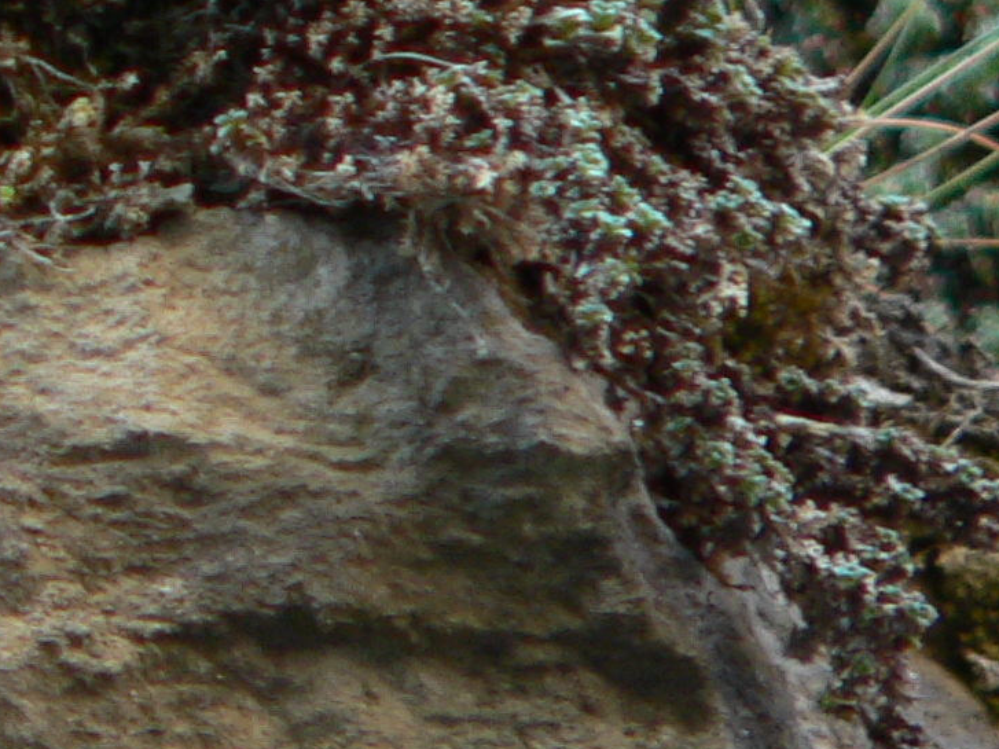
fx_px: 43888
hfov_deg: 1.3
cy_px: -100
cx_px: -147
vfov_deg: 1.0
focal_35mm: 1521
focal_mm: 72
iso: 100
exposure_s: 1/60
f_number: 2.8
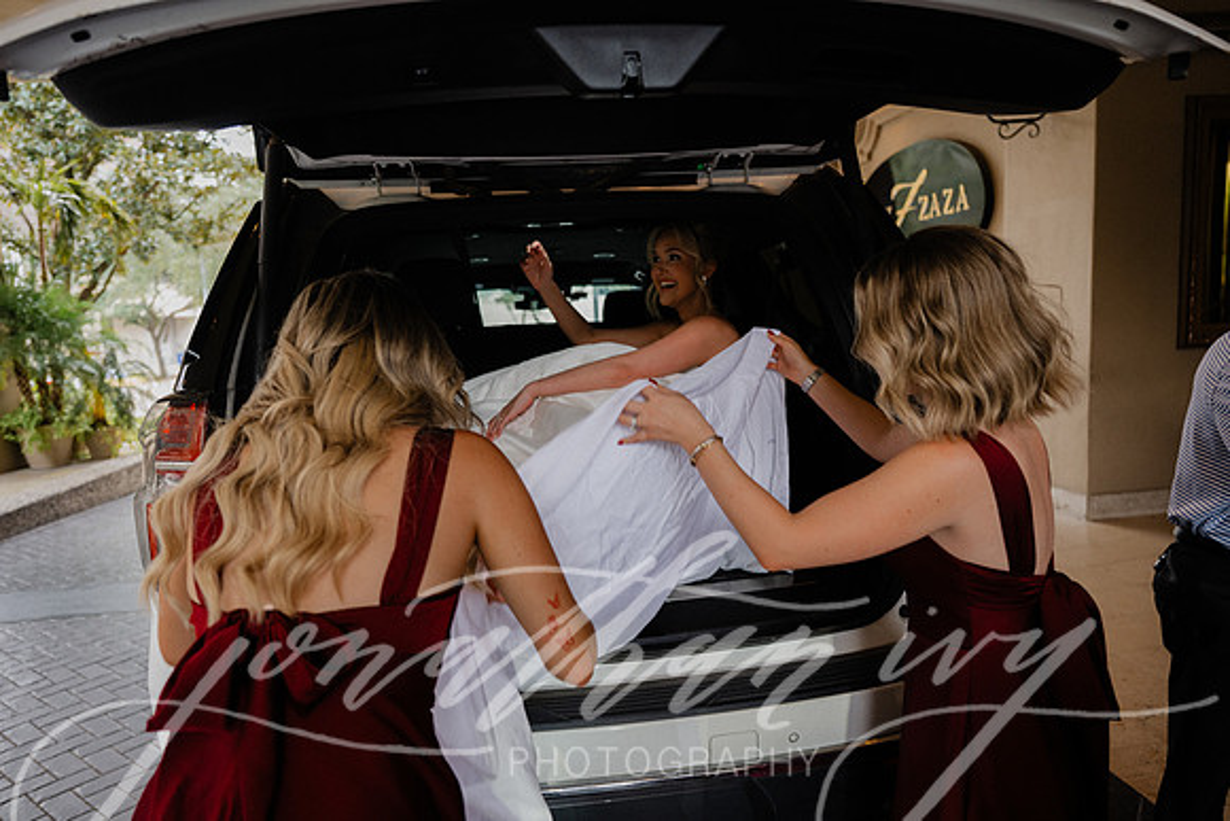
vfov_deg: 53.2
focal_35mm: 24
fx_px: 820
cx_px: 615
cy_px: 410
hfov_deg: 73.7
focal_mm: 24
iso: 640
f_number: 2.8
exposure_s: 1/250
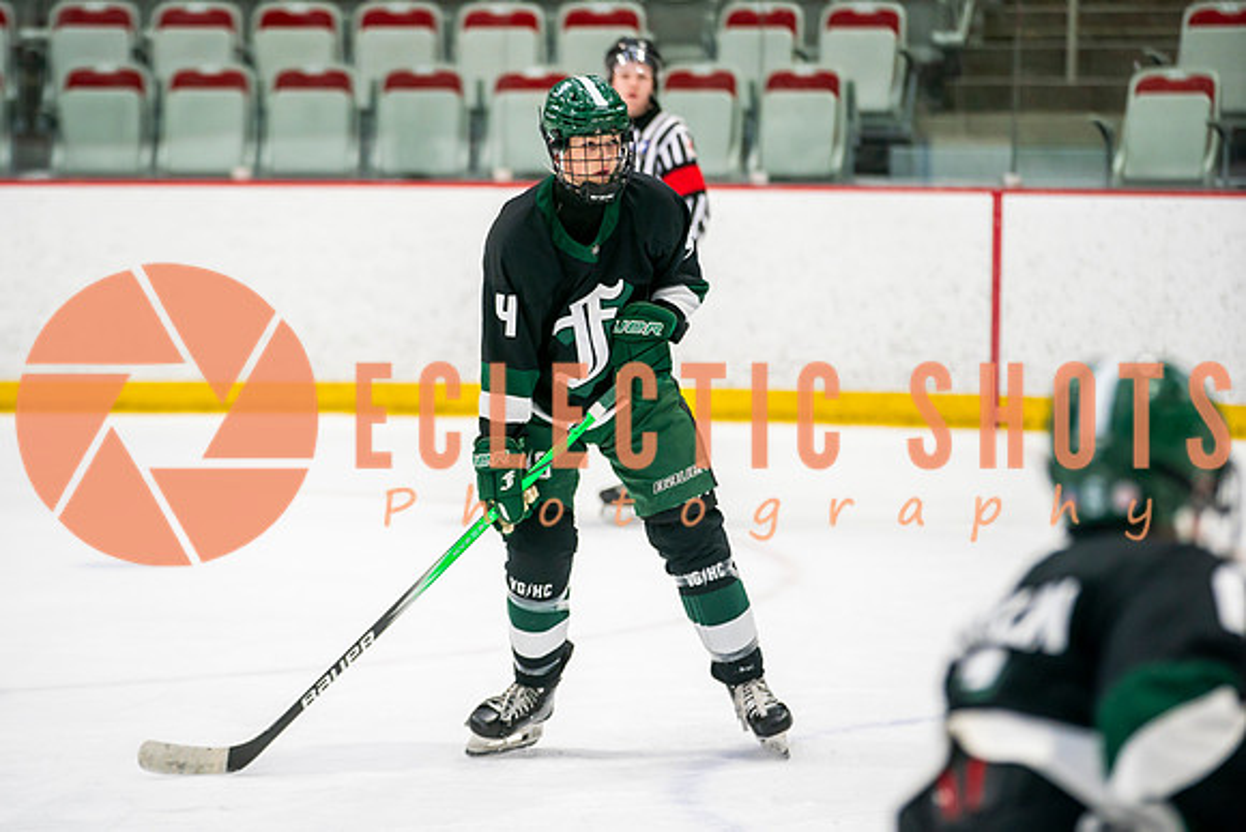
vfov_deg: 7.4
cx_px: 561
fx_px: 6393
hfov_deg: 11.1
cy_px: 375
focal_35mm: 185
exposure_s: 1/640
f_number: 3.2
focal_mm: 168
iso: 1000
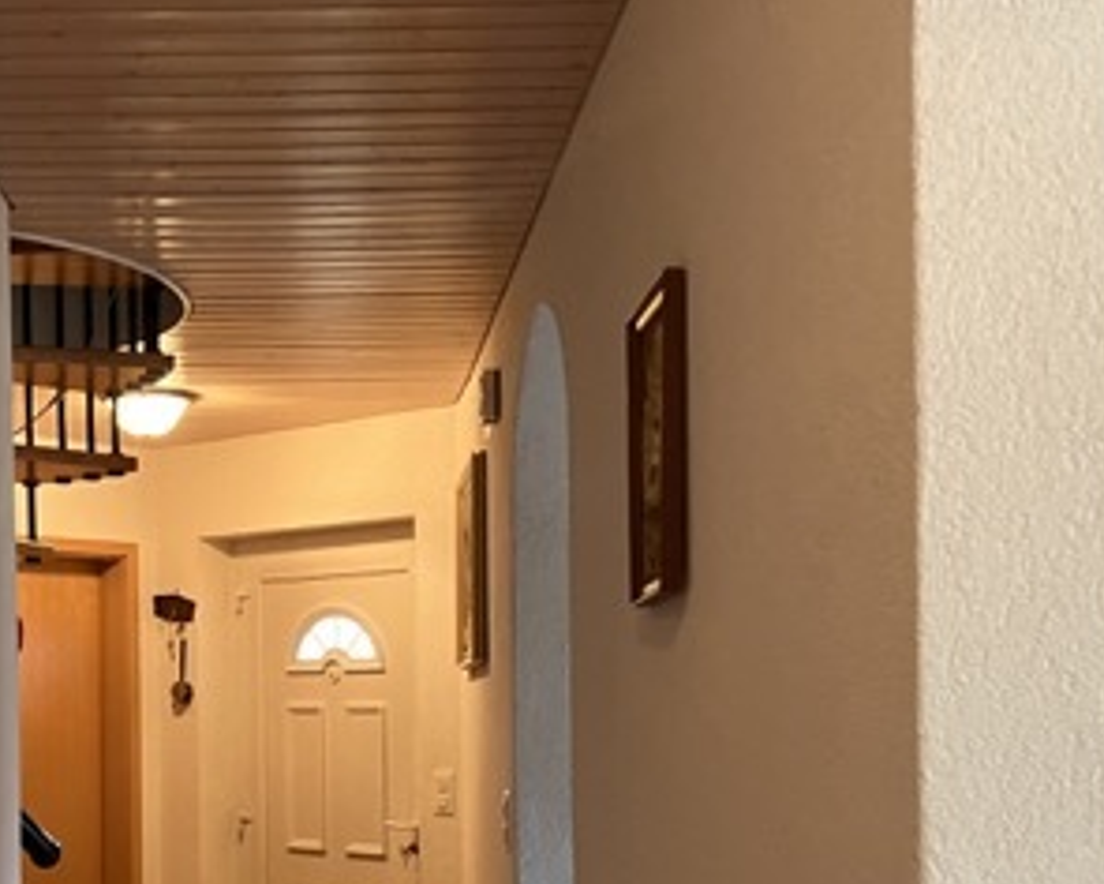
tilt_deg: -2.7
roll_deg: +1.6
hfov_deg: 33.6
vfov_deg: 27.1
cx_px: 311
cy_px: 704
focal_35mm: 55
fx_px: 1797
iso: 160
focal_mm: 5.7
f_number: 1.5
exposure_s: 1/50
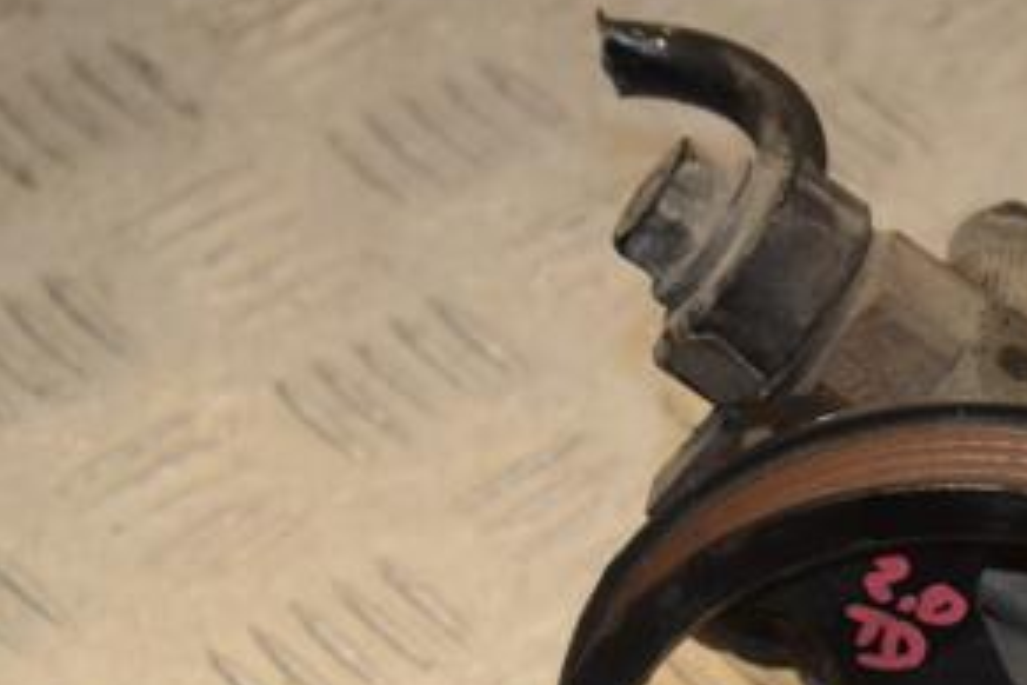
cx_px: 882
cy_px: 650
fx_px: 5819
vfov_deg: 6.7
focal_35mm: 204
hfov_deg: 10.0
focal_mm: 66
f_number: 6.3
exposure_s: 1/200
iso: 800
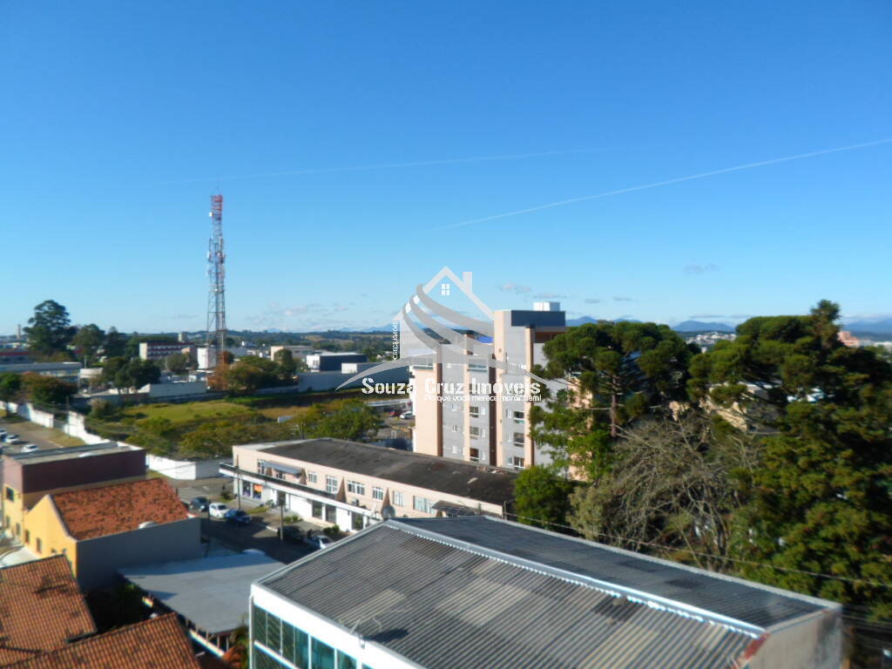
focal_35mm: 25
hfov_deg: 69.4
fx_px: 644
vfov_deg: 54.9
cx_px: 446
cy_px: 334
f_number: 2.5
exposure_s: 1/2000
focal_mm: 4.5
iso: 80
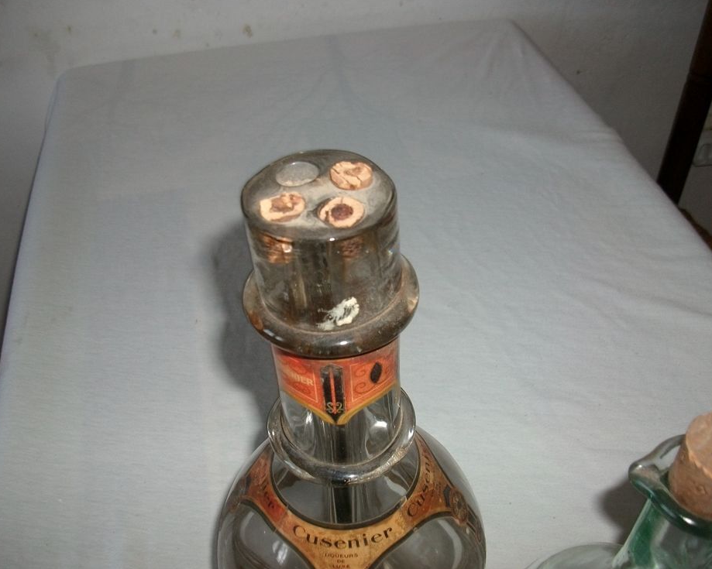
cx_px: 342
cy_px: 285
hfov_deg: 52.8
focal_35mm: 34
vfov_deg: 43.3
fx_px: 716
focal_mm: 5.7
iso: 125
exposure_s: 1/40
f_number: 2.9
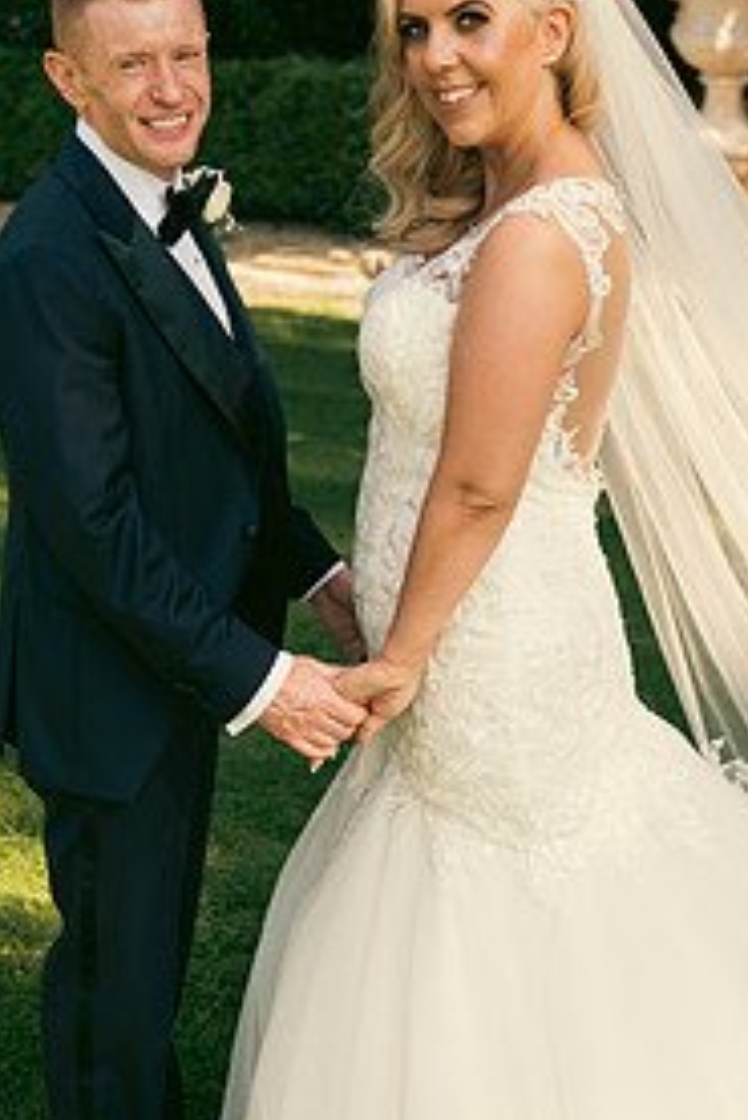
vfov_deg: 26.0
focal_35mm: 78
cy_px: 530
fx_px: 2428
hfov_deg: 17.5
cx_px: 344
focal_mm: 48
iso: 200
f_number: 3.5
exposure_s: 1/400
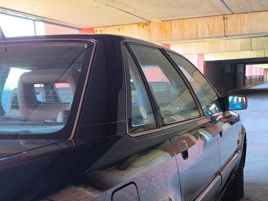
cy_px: 188
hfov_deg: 36.2
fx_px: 410
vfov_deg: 26.4
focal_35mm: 53
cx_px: 140
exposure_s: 1/50
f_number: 1.65
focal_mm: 6.14
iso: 500
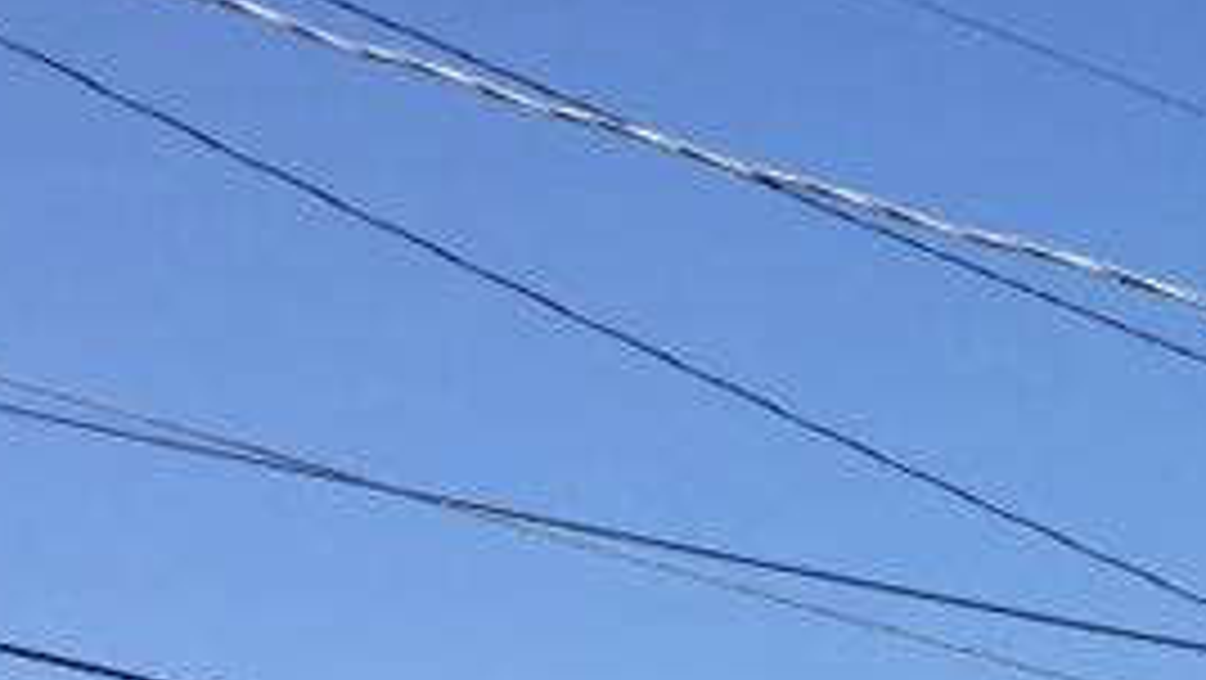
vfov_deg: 6.2
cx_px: 2016
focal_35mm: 177
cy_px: 2148
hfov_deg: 11.5
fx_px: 5662
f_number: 2.2
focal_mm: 4.15
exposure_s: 1/2083
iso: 32
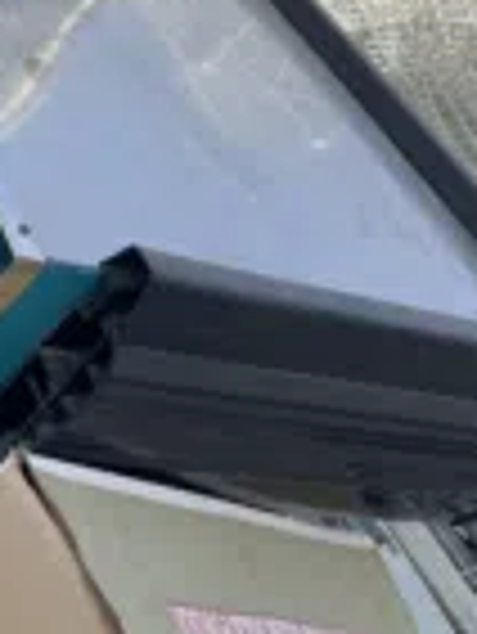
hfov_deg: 19.8
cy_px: -31
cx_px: -58
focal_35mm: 71
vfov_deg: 25.7
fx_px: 1303
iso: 32
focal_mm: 5.1
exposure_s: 1/2786
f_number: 1.6
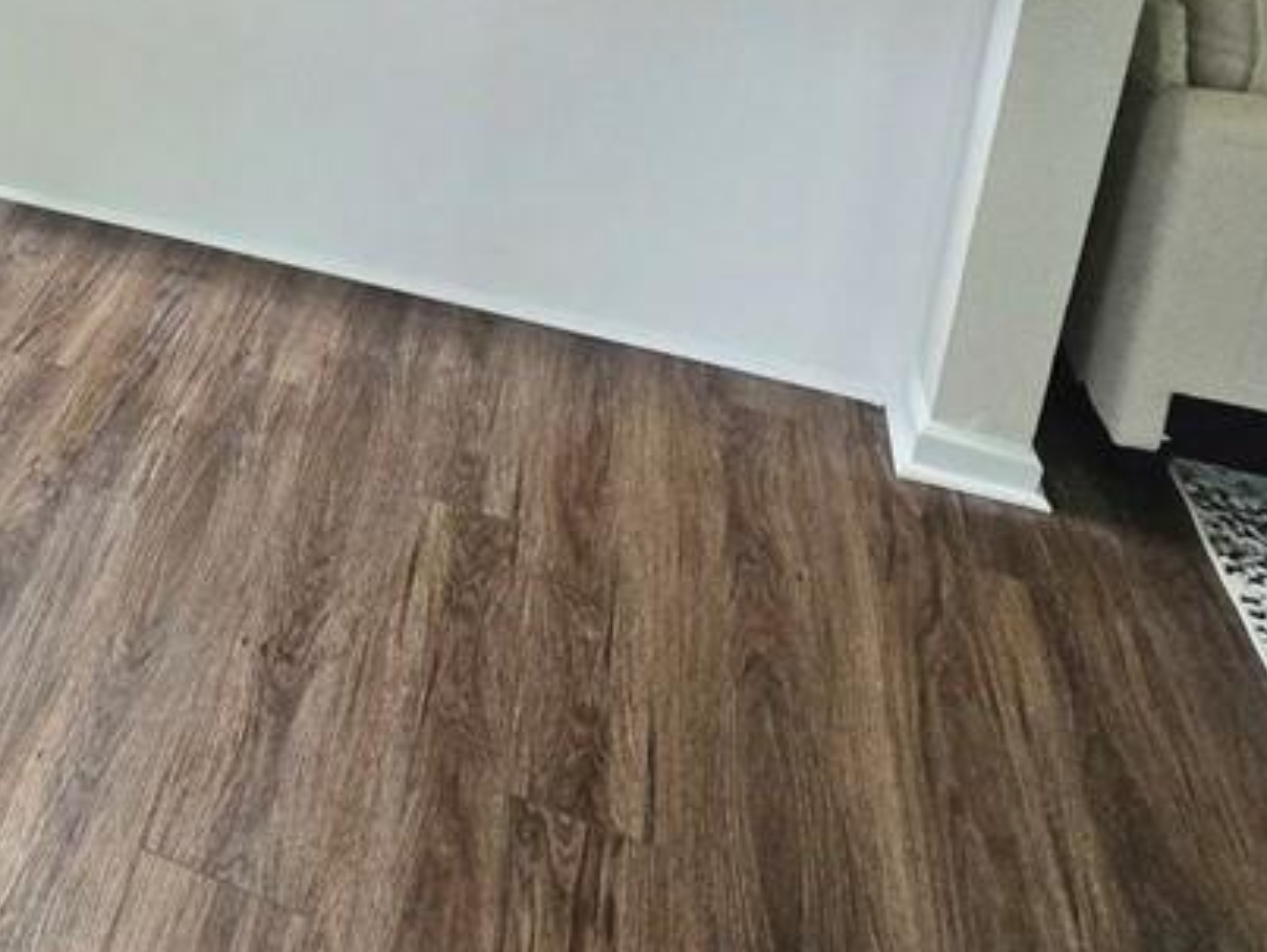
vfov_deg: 35.9
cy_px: -123
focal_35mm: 33
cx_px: -9
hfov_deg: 46.1
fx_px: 1209
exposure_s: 1/52.1
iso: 400
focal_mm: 2.2
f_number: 2.2
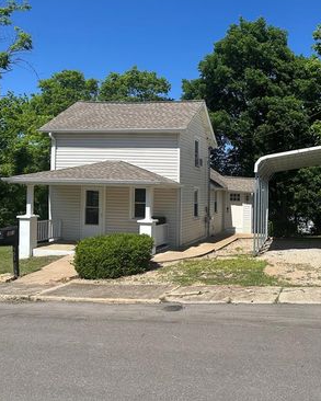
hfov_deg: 44.5
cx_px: 236
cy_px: 197
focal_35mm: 32
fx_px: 380
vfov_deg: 55.6
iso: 80
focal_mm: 6.86
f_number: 1.78
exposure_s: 1/4545
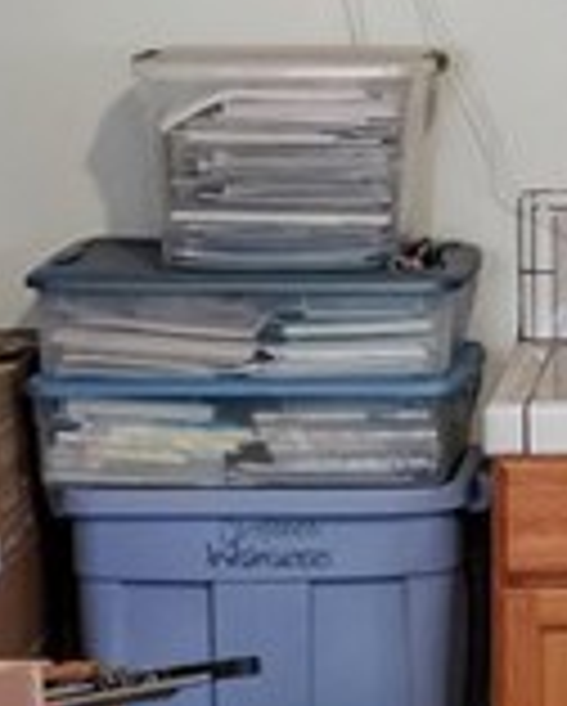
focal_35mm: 177
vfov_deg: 10.7
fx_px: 3706
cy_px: -137
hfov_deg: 8.5
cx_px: 891
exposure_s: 1/25
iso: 1600
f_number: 4.5
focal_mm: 19.1
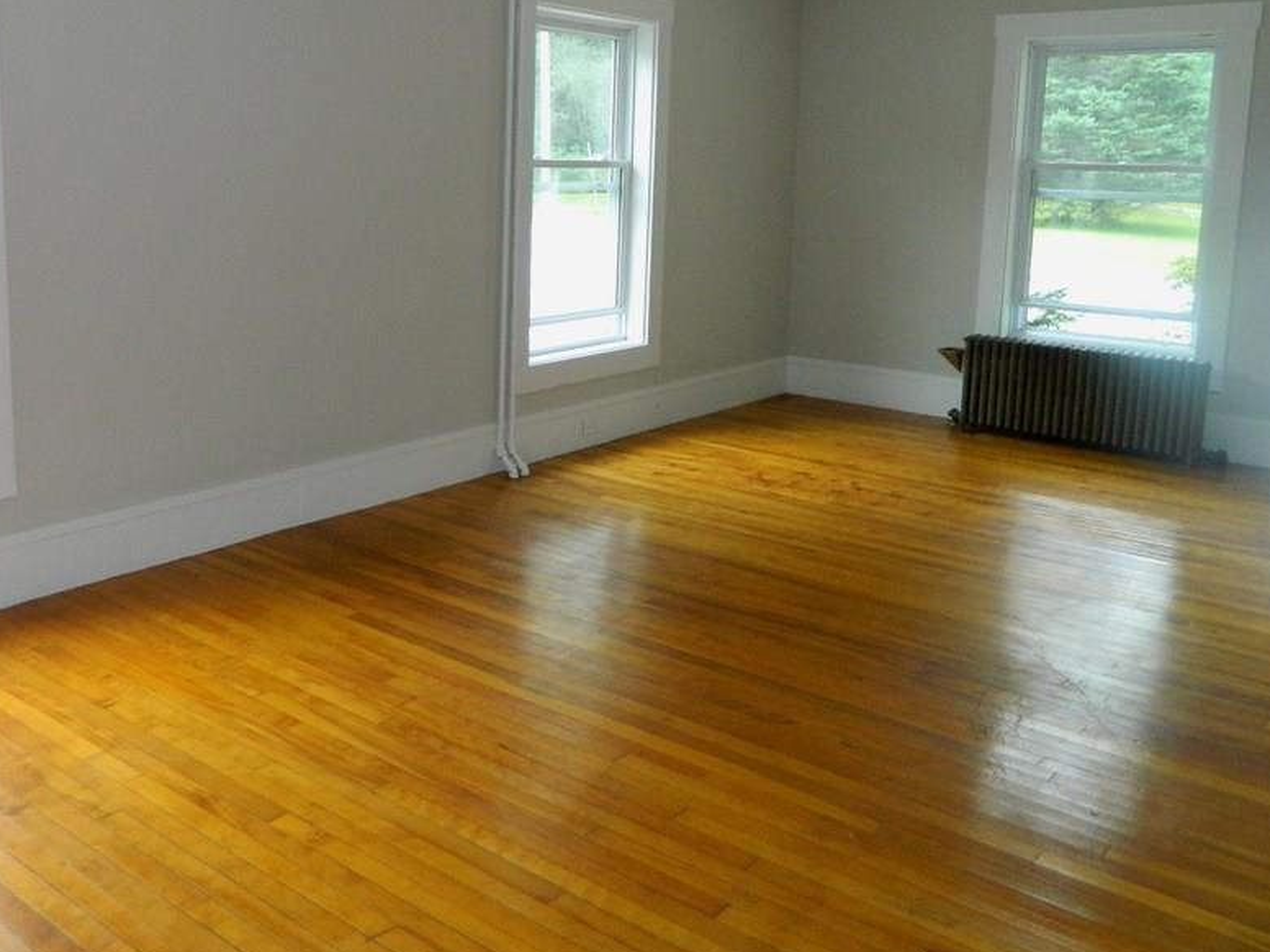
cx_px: 509
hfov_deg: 55.0
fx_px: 1211
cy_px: 334
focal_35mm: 33
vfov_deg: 42.5
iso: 320
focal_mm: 4.5
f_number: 3.1
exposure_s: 1/30
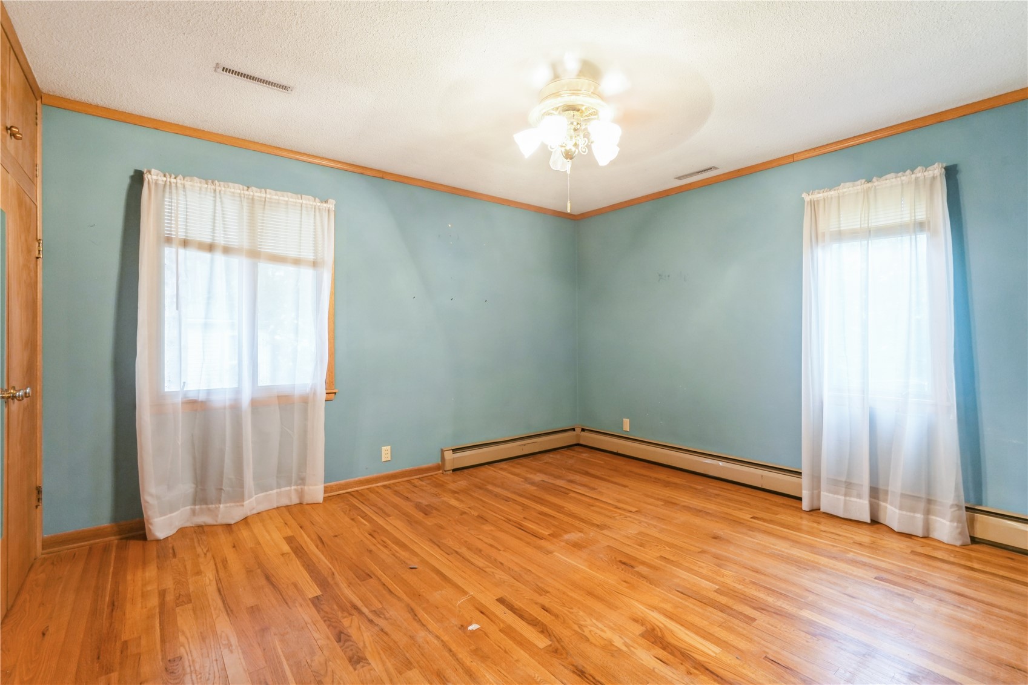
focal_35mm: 16
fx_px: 457
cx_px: 514
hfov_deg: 96.7
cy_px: 342
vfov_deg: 73.7
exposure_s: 1/2
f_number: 10
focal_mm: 16
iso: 400
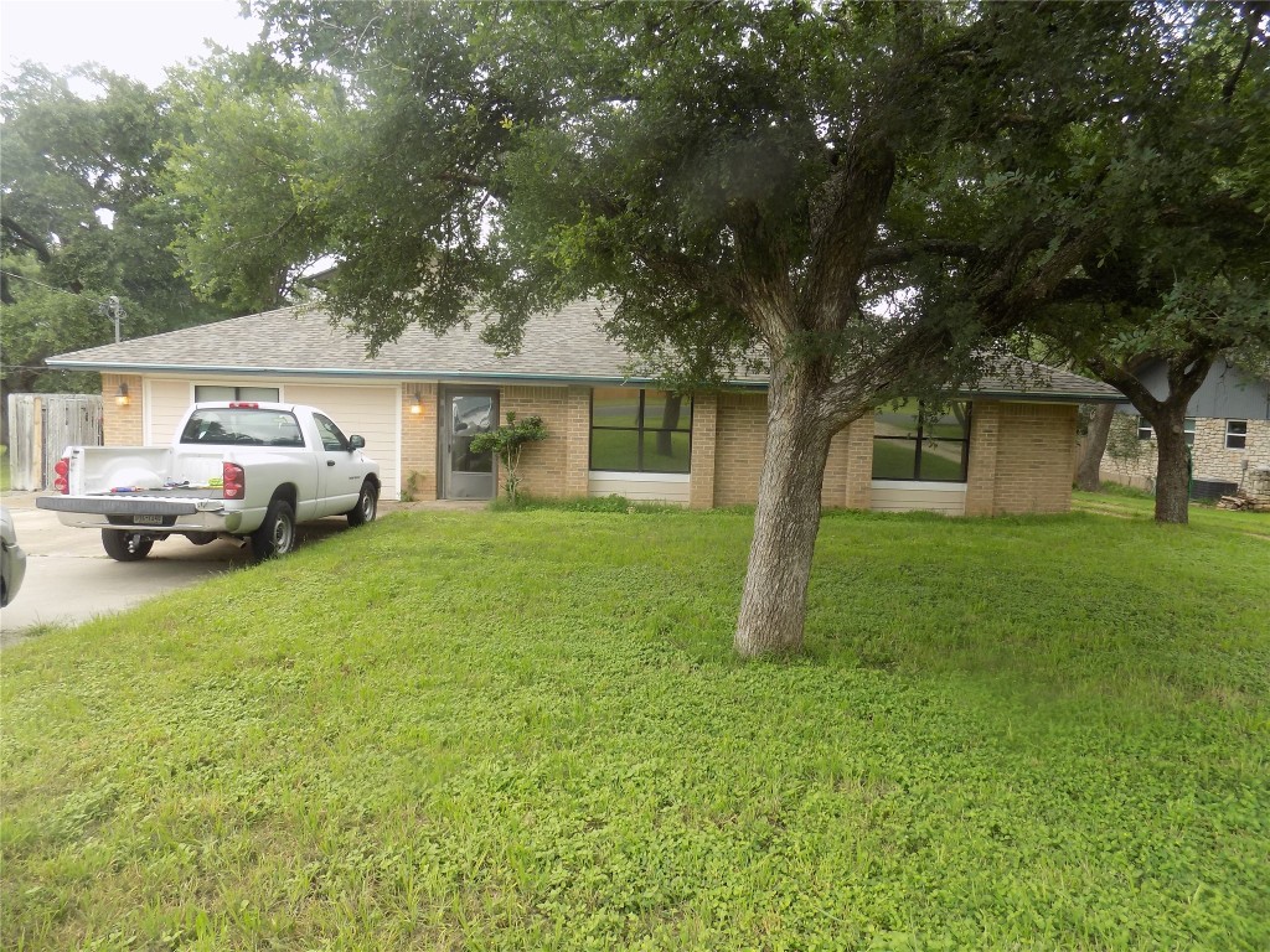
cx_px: 635
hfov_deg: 73.9
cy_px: 476
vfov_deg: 58.9
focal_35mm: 23
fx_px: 844
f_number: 3.1
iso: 80
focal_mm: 4
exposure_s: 1/60
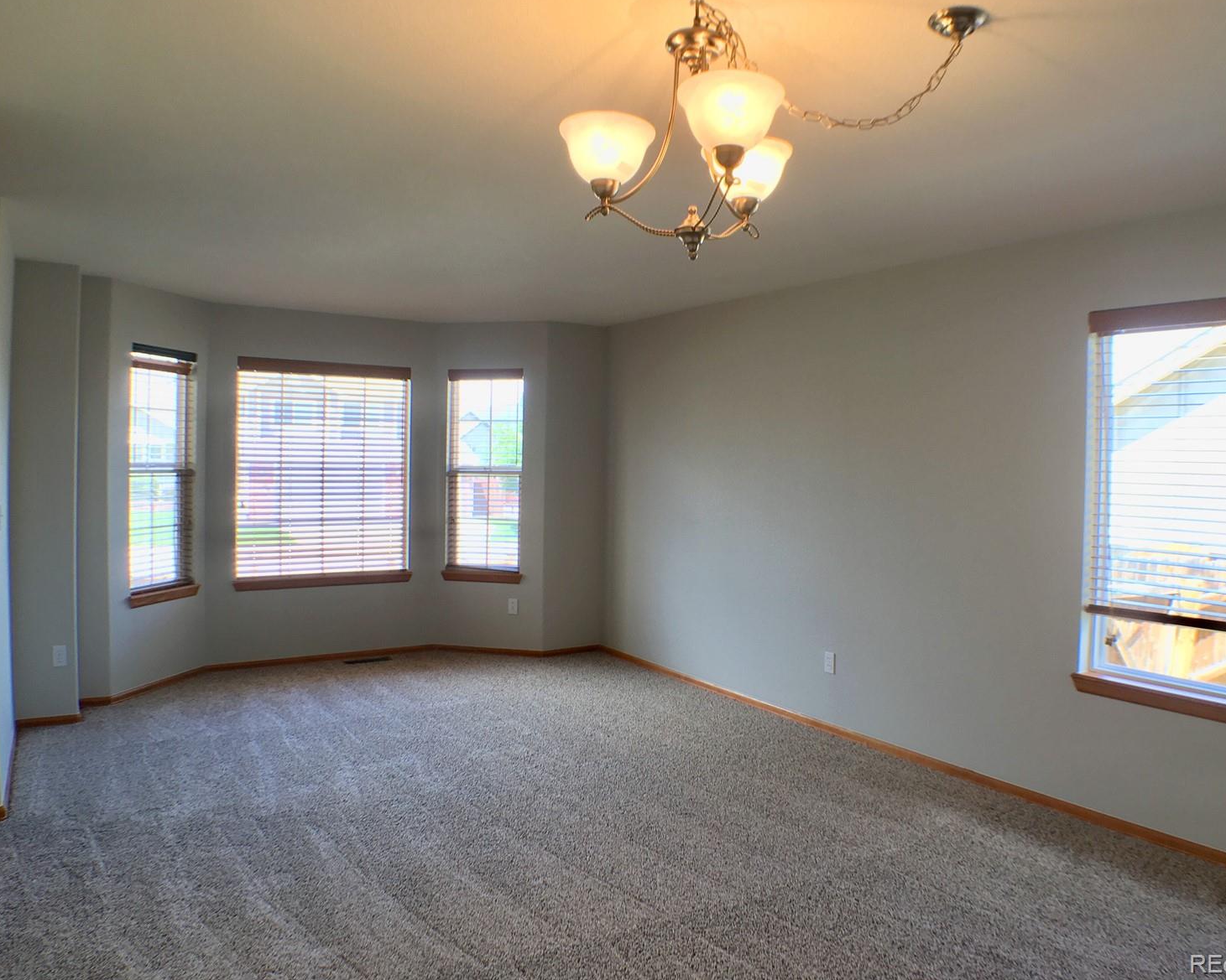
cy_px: 479
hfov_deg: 57.1
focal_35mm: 31
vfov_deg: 47.1
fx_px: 1125
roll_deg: -1.1
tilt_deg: -2.9
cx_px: 655
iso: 25
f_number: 2.2
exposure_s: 1/30
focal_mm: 4.15
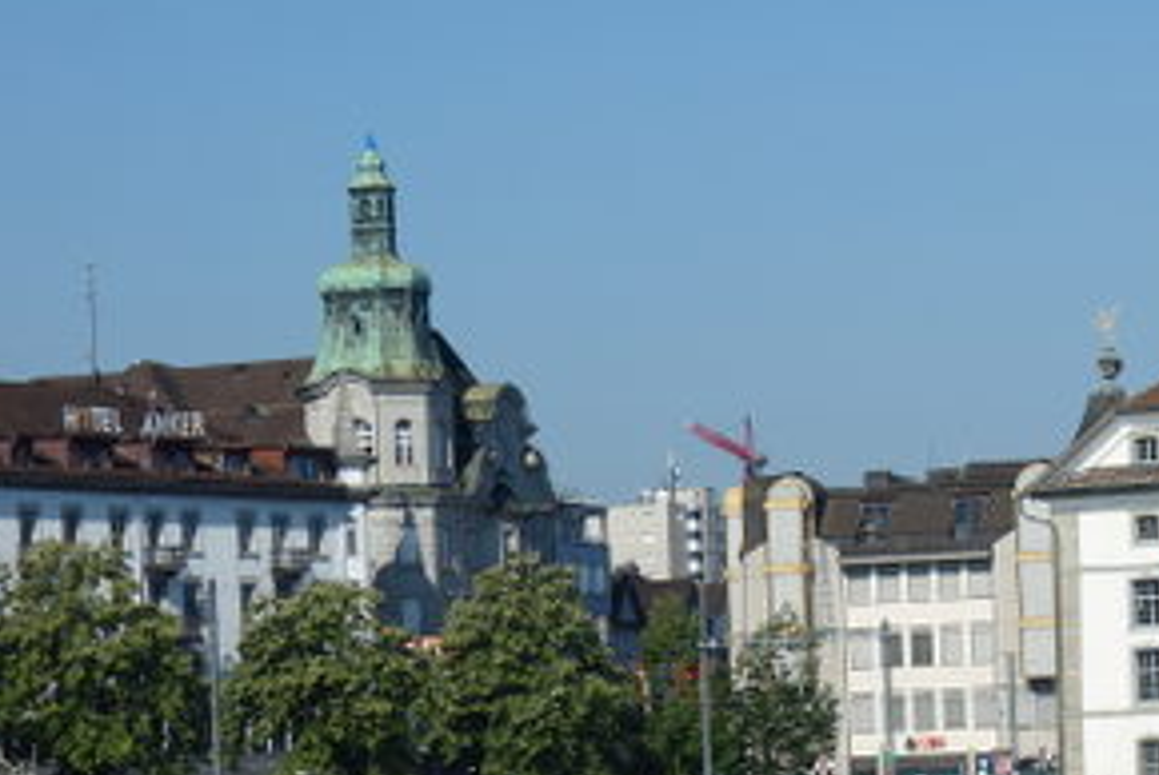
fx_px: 5543
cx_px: 1083
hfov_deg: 11.8
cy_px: 509
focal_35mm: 172
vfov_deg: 8.0
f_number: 5.6
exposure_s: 1/800
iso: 125
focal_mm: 29.15
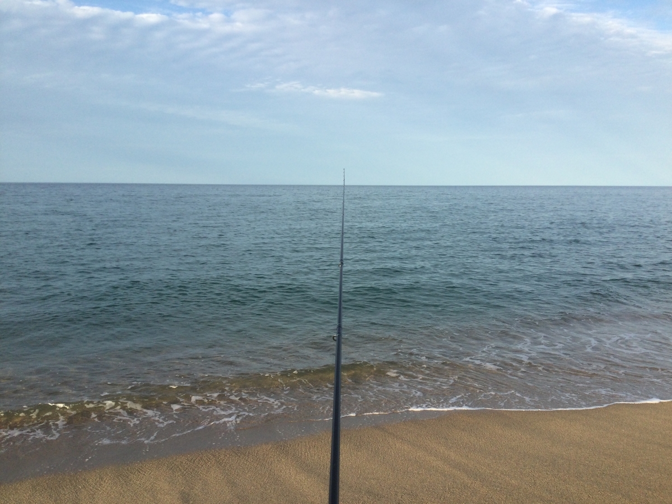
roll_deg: -1.1
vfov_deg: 45.4
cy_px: 252
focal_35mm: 31
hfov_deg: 58.4
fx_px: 602
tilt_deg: -6.6
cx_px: 336
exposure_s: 1/783
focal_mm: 3.3
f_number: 2.4
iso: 25
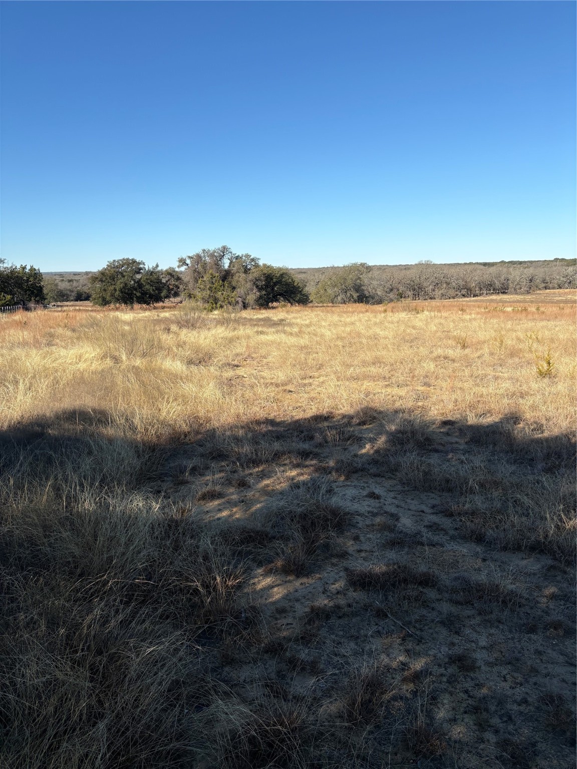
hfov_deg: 53.1
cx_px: 288
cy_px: 384
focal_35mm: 26
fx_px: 578
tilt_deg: -11.8
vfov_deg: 67.3
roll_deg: +1.6
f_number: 1.6
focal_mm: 5.96
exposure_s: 1/3125
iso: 50
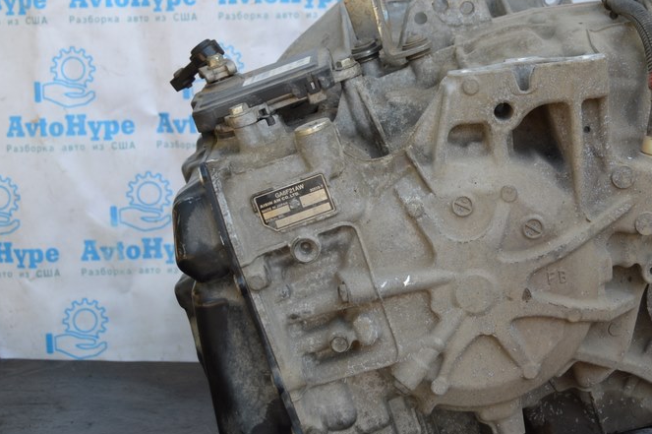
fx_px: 1593
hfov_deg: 23.0
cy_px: 161
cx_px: 447
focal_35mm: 88
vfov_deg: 15.5
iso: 160
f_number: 5.6
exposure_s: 1/125
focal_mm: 38
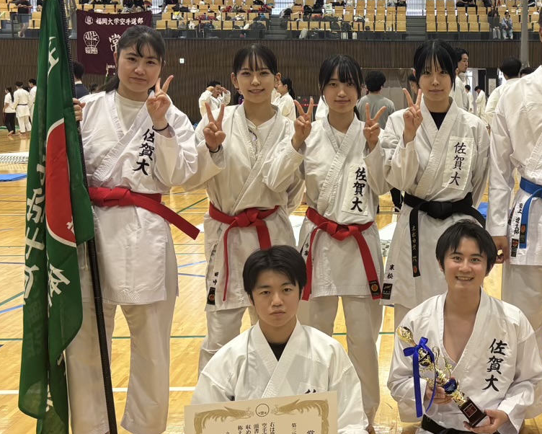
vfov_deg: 28.0
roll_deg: +0.9
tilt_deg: -5.3
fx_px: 866
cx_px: 458
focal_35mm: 54
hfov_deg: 33.4
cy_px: 170
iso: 125
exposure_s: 1/120
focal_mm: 5.96
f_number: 1.6
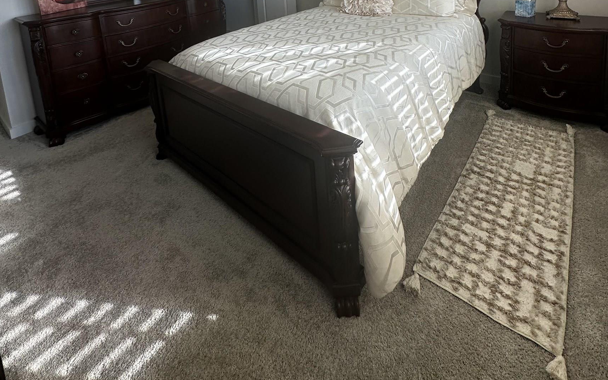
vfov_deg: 47.9
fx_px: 331
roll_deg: +2.8
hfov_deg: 85.1
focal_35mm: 20
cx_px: 306
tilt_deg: -6.6
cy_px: -10
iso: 40
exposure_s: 1/151
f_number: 2.2
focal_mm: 2.22
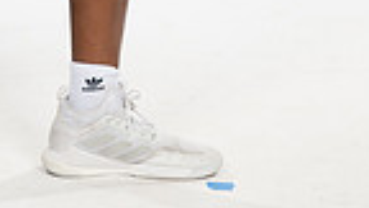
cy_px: -344
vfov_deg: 5.2
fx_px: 2182
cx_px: 92
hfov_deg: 9.6
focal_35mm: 223
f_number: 5.6
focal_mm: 68
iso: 200
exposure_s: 1/250
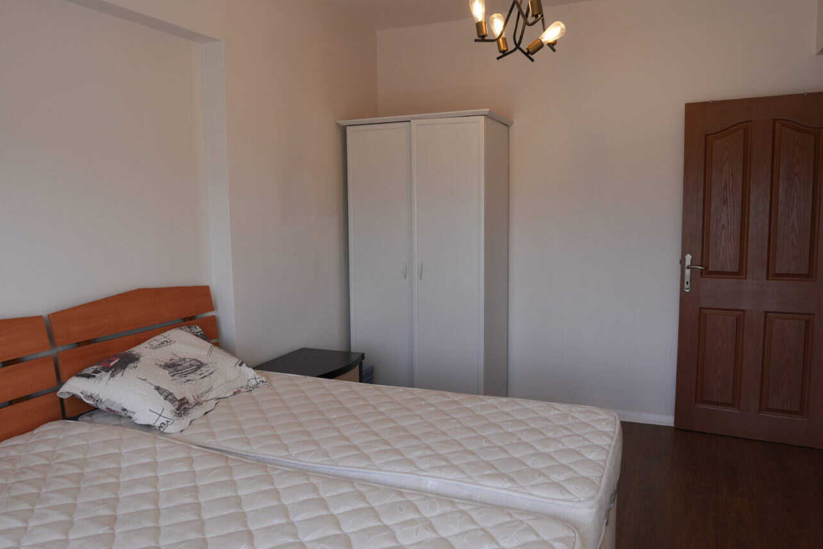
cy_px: 284
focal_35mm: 27
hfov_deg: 67.3
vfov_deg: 47.9
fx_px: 617
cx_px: 384
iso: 200
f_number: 4
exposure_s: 1/160
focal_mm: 17
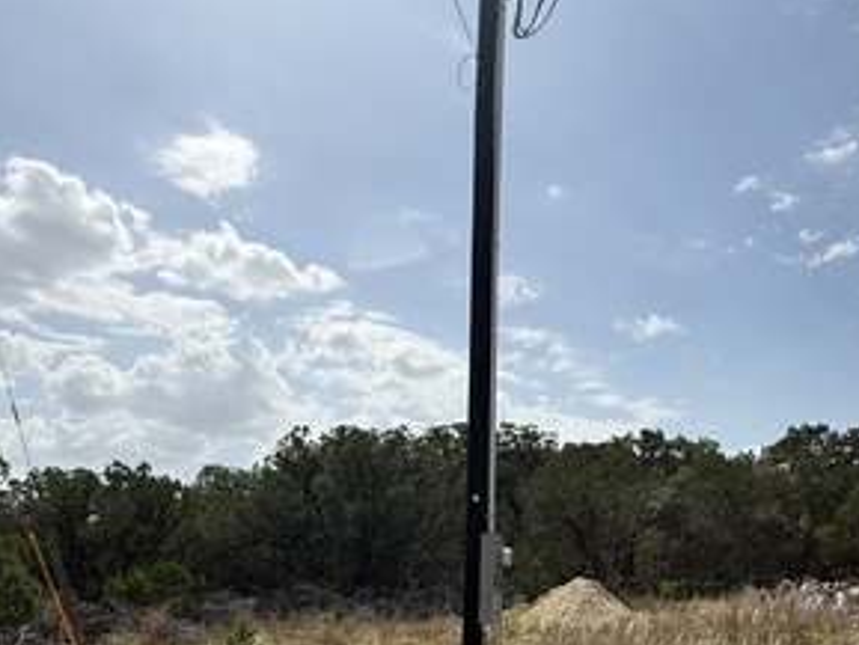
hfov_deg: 58.2
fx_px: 770
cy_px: 609
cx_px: 467
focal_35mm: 31
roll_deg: -1.1
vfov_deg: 41.0
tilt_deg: -2.9
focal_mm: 2.22
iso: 50
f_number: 2.2
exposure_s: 1/3289
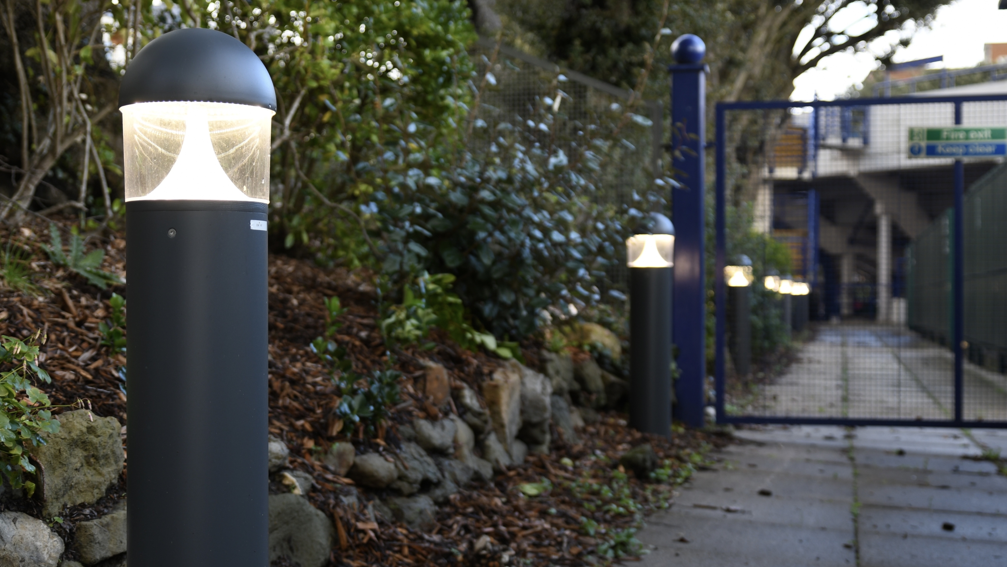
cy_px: 311
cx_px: 500
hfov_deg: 38.5
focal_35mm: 54
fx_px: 1442
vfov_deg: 22.2
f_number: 3.5
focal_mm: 34
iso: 160
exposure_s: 1/125
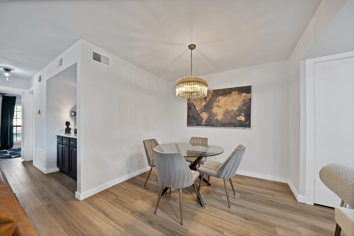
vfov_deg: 90.1
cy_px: 118
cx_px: 177
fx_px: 118
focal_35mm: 12
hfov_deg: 112.6
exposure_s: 1/3
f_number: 9
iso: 640
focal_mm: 12
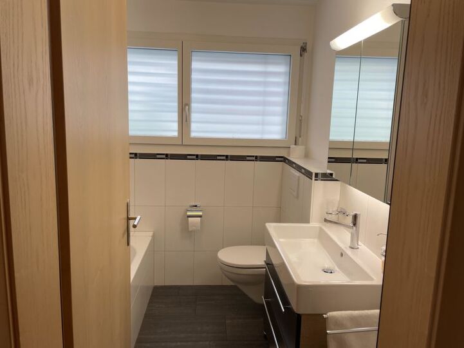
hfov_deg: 67.3
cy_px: 174
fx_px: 348
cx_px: 232
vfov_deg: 53.0
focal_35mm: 26
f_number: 1.6
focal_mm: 4.2
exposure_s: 1/100
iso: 40
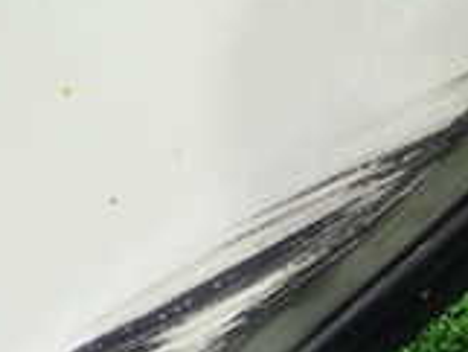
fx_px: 1515
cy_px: 361
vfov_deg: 13.1
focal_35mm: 112
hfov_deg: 17.5
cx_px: 183
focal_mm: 5.4
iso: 320
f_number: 2.3
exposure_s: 1/30
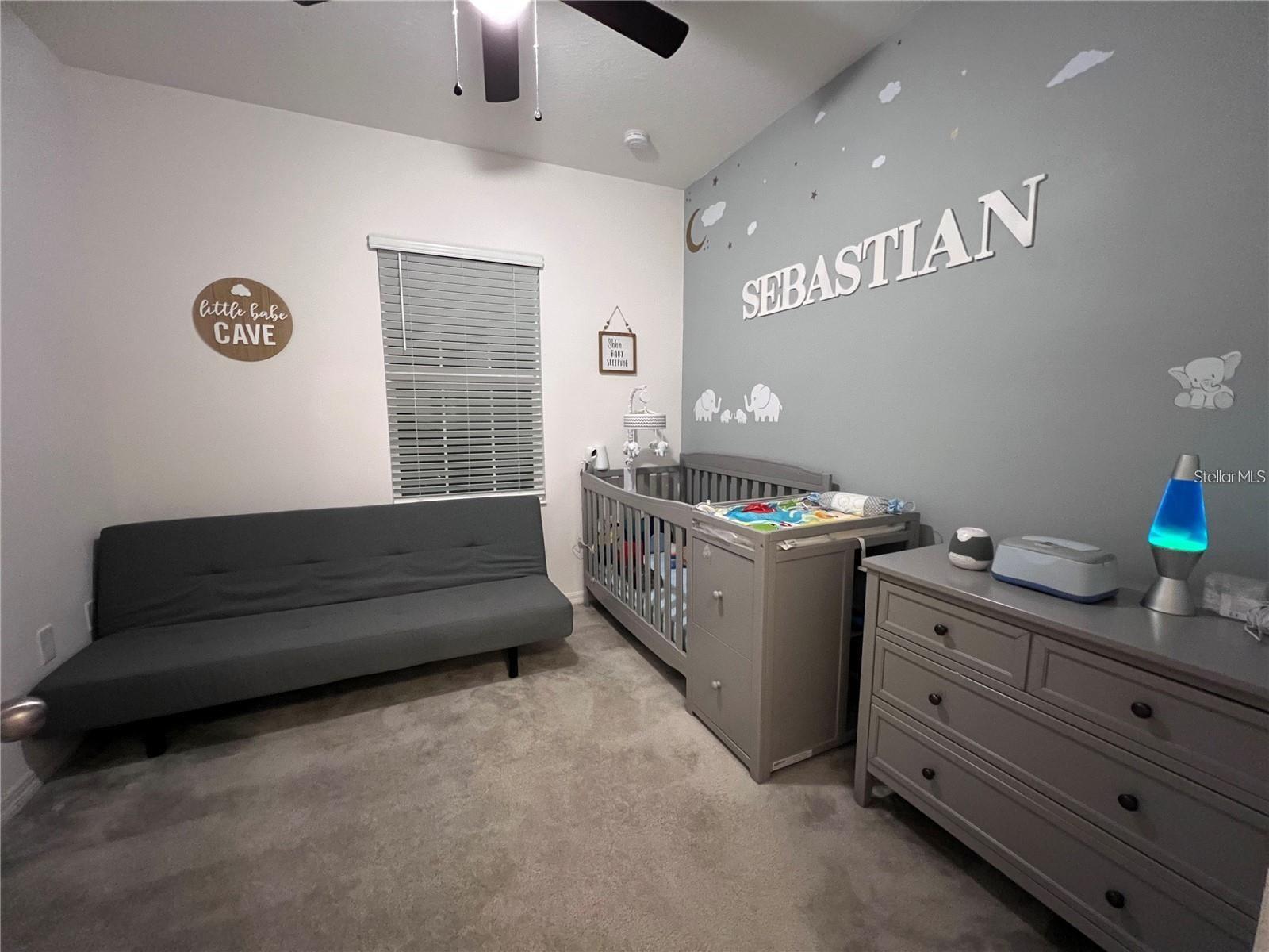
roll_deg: +0.4
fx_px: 477
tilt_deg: -7.9
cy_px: 476
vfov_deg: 89.9
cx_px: 634
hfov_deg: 106.2
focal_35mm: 13
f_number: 1.8
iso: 800
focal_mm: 1.57
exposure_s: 1/40
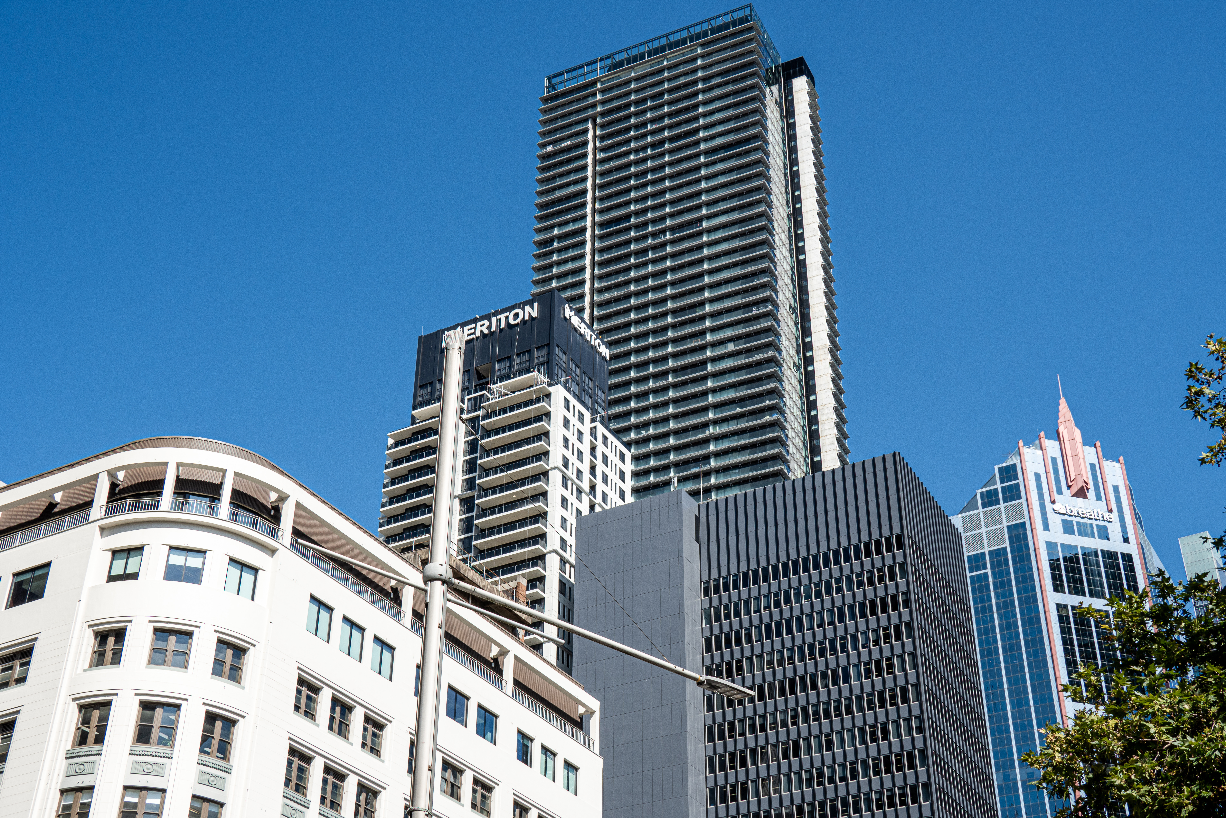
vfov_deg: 29.9
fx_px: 1532
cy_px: 409
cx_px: 613
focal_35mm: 45
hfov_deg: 43.6
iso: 100
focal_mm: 30
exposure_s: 1/200
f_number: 10
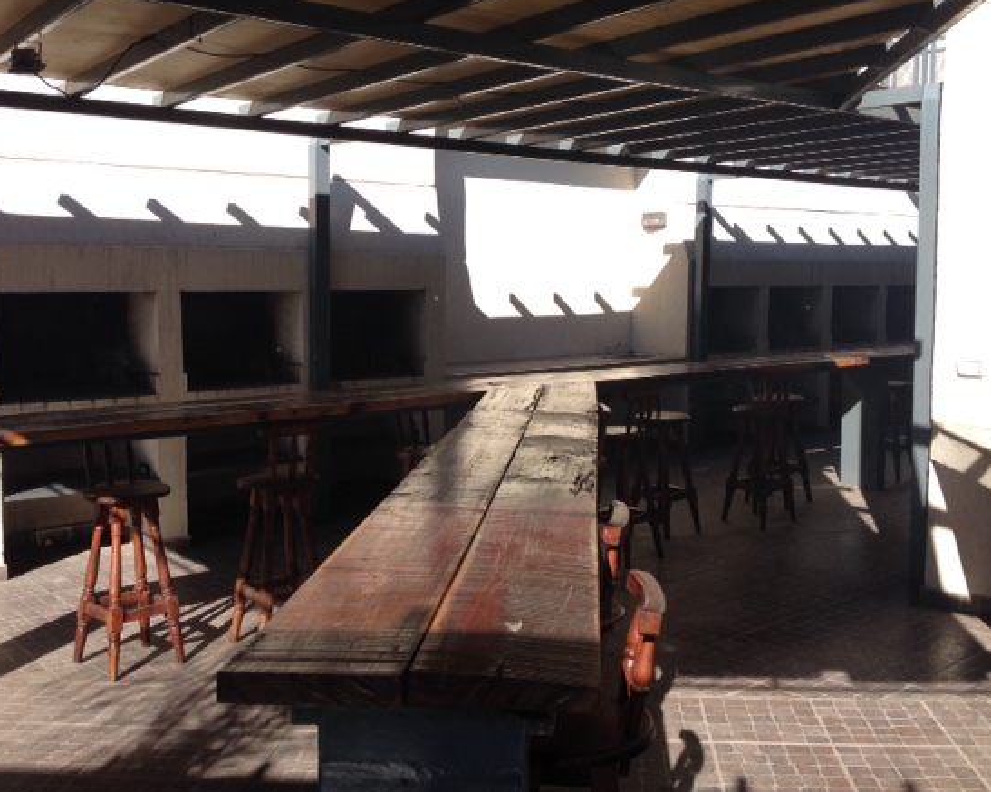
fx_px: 1173
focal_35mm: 40
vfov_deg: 37.3
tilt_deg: -7.0
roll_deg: +1.7
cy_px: 368
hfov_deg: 45.8
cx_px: 511
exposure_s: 1/756
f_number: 2.4
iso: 50
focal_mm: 4.28
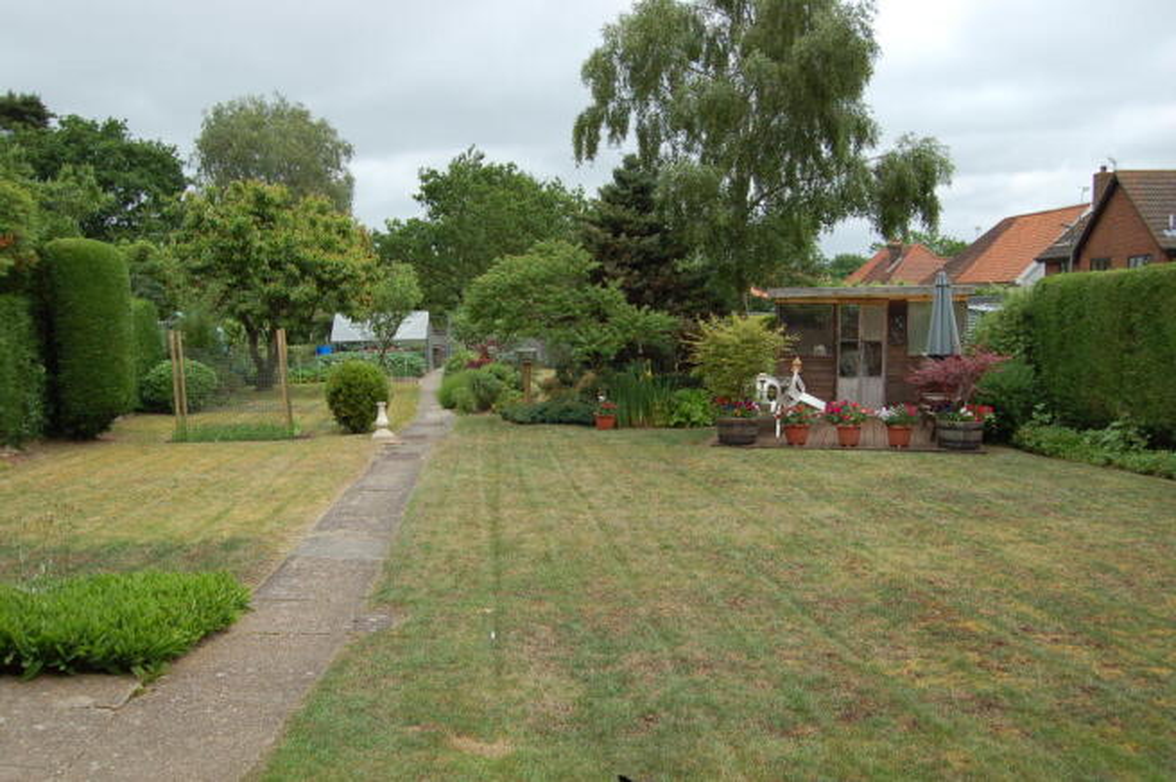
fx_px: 1860
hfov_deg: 35.1
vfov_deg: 23.7
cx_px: 588
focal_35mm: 57
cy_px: 391
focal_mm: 38
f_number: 7.1
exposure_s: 1/200
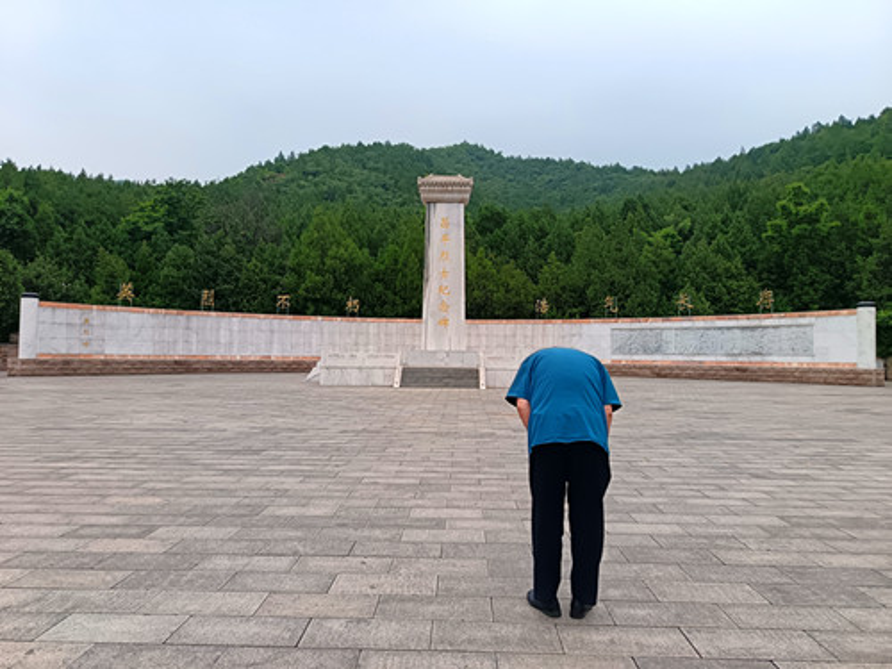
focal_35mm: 24
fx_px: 618
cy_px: 334
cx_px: 446
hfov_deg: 71.6
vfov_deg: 56.8
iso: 100
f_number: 1.75
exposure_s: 1/488
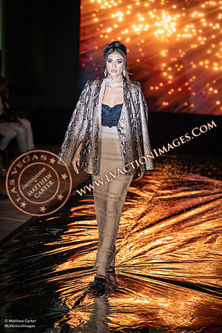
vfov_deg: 20.0
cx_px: 111
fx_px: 943
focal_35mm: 102
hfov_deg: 13.4
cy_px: 166
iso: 1600
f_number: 2.8
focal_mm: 102
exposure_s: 1/320
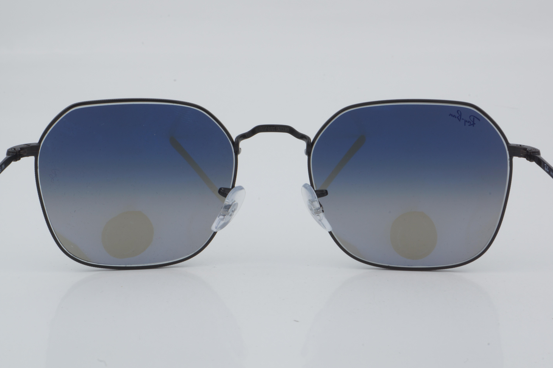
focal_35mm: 75
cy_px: 184
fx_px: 1152
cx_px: 276
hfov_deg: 27.0
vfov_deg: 18.2
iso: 100
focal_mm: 50
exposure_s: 1/4
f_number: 29
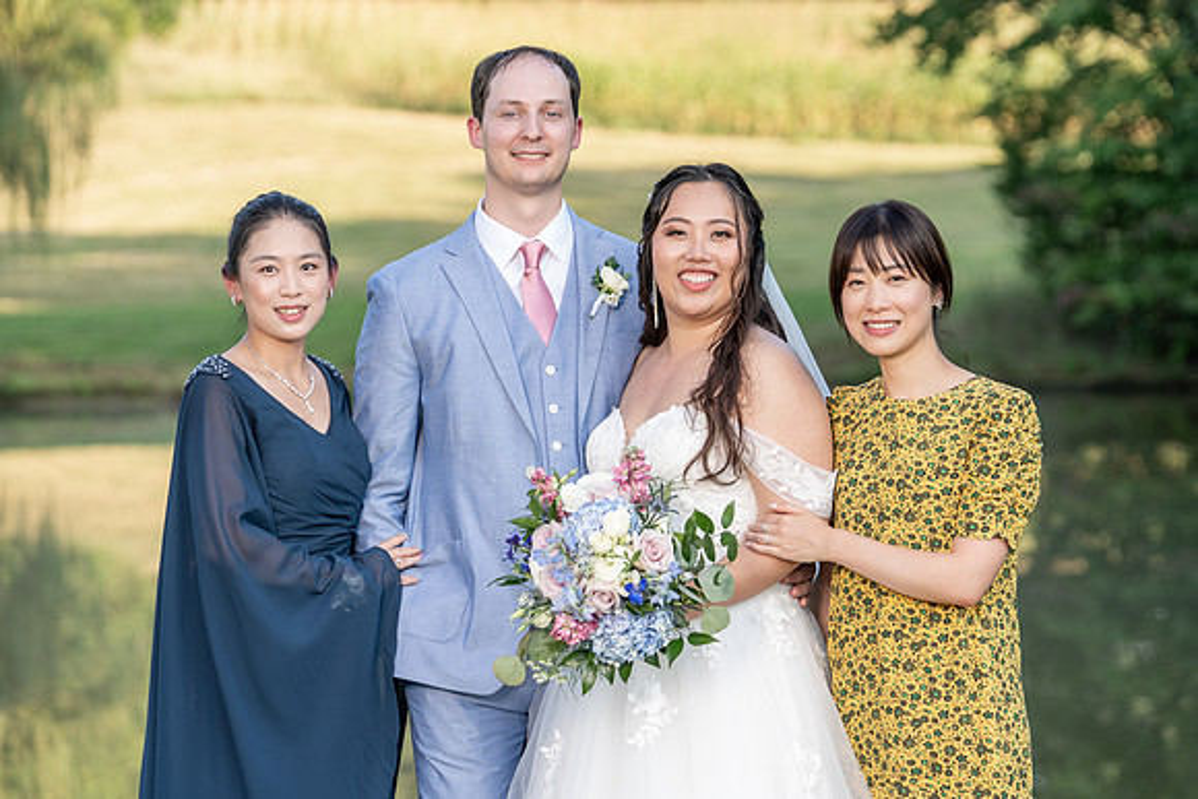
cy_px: 400
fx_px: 4109
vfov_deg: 11.1
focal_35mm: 123
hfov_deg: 16.6
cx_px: 588
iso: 160
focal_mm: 116
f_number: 4
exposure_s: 1/200
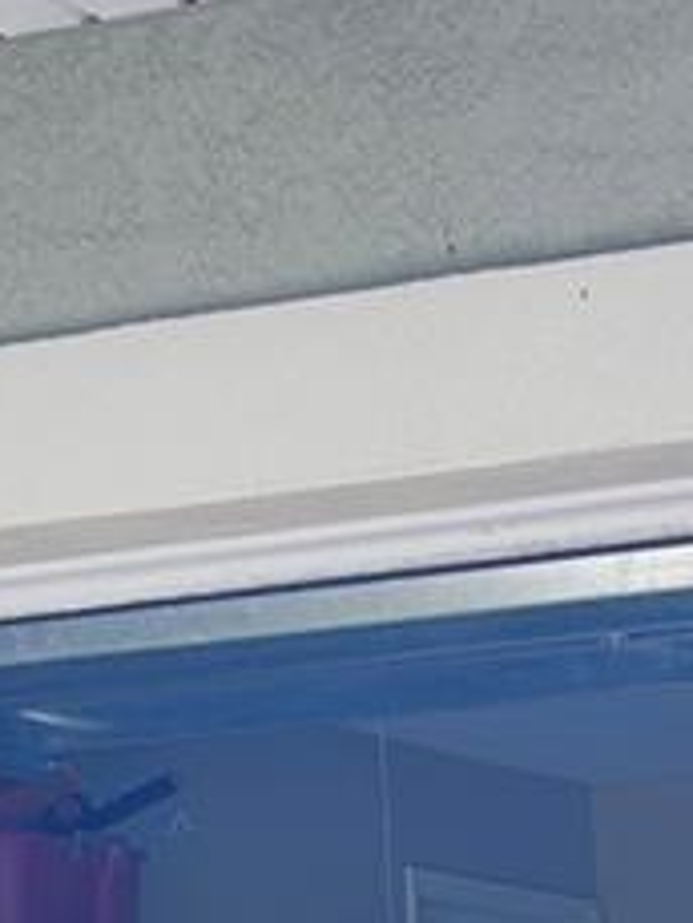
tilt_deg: -6.9
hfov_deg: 10.6
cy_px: 1765
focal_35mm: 136
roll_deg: +3.0
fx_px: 3627
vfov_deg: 12.9
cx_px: 927
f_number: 1.5
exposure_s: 1/791
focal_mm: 5.7
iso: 50
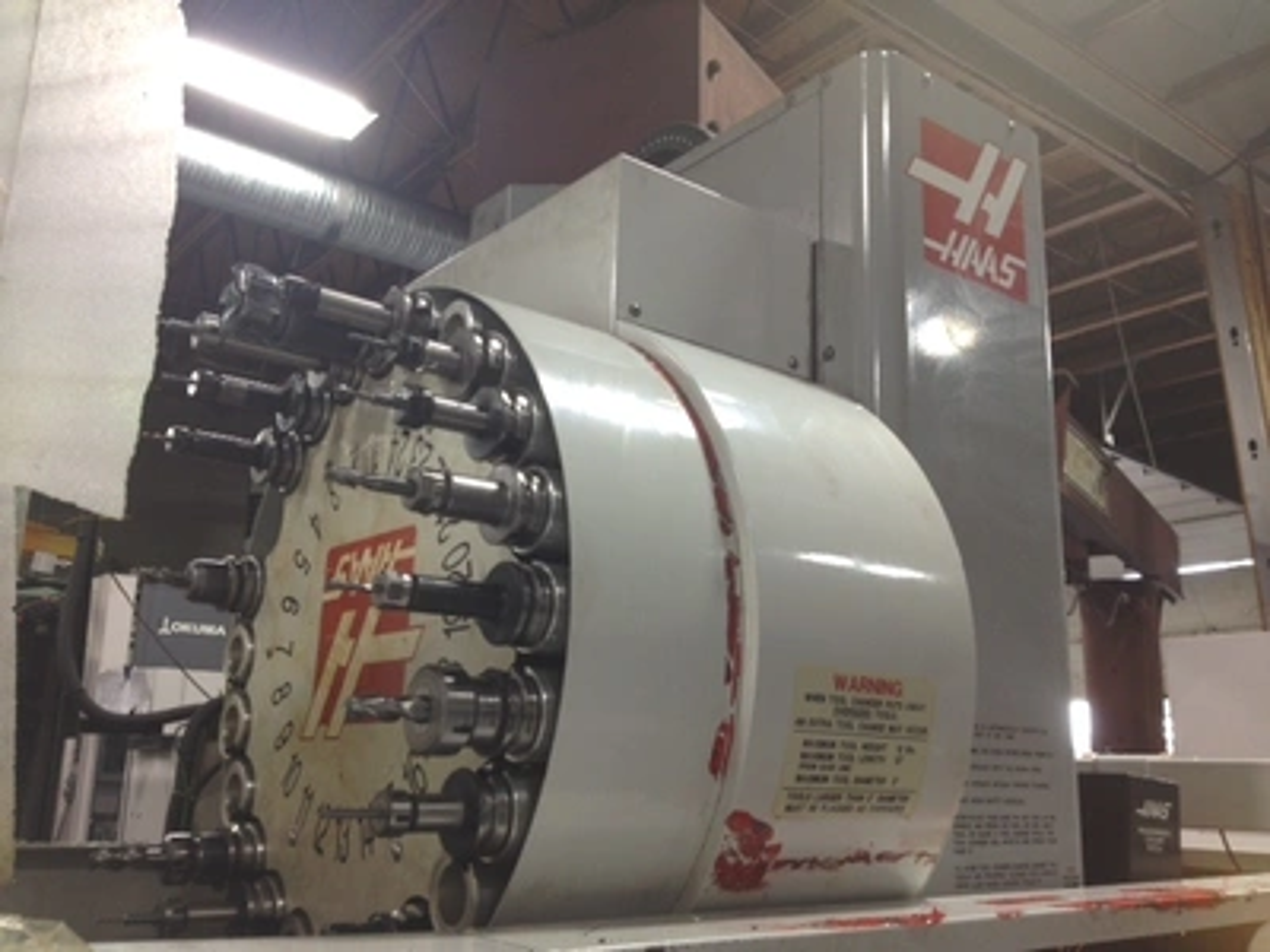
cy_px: 476
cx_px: 635
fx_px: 1284
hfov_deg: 52.6
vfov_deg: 40.7
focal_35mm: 35
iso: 50
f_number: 2.4
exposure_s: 1/20
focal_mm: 4.28
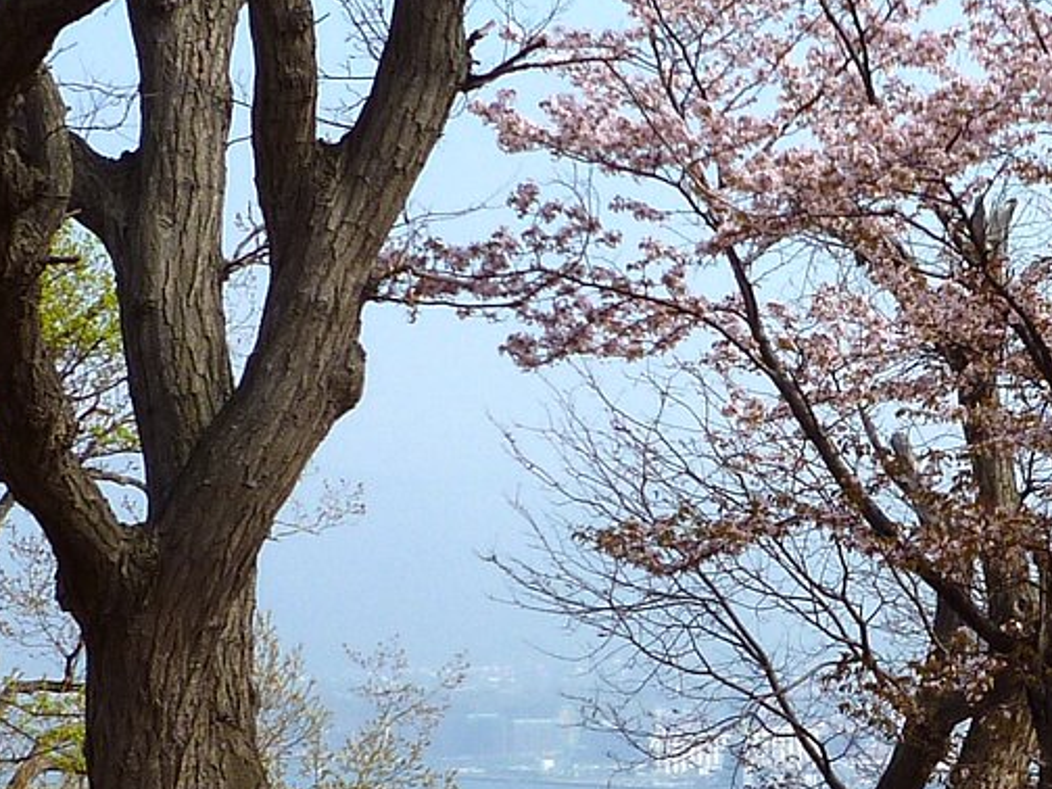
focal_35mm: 122
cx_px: 1012
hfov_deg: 15.9
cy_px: 676
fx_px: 3708
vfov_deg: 12.1
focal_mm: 5.3
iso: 80
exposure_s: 1/640
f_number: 4
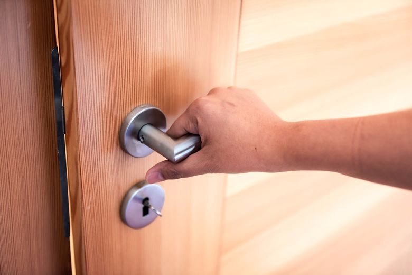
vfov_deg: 28.1
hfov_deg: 41.1
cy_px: 138
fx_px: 549
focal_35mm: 48
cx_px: 206
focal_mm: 48
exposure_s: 1/60
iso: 400
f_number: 2.8
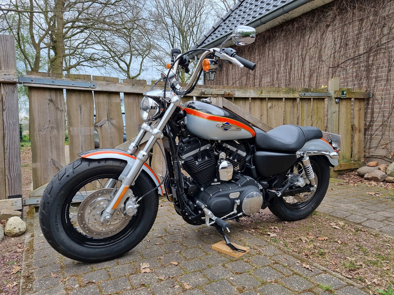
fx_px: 296
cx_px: 197
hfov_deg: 67.3
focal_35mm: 26
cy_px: 148
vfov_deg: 53.1
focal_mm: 5.4
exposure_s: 1/447
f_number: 1.8
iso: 50
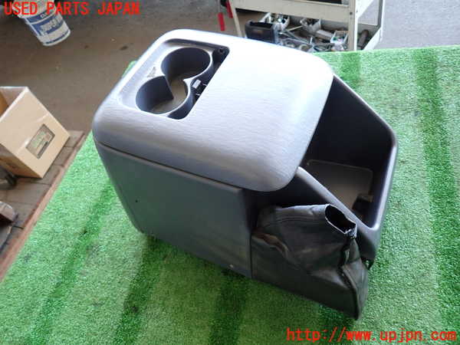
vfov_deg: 54.9
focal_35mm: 25
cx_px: 230
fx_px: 332
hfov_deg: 69.4
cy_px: 172
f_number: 2
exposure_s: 1/40
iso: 200
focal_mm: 4.5
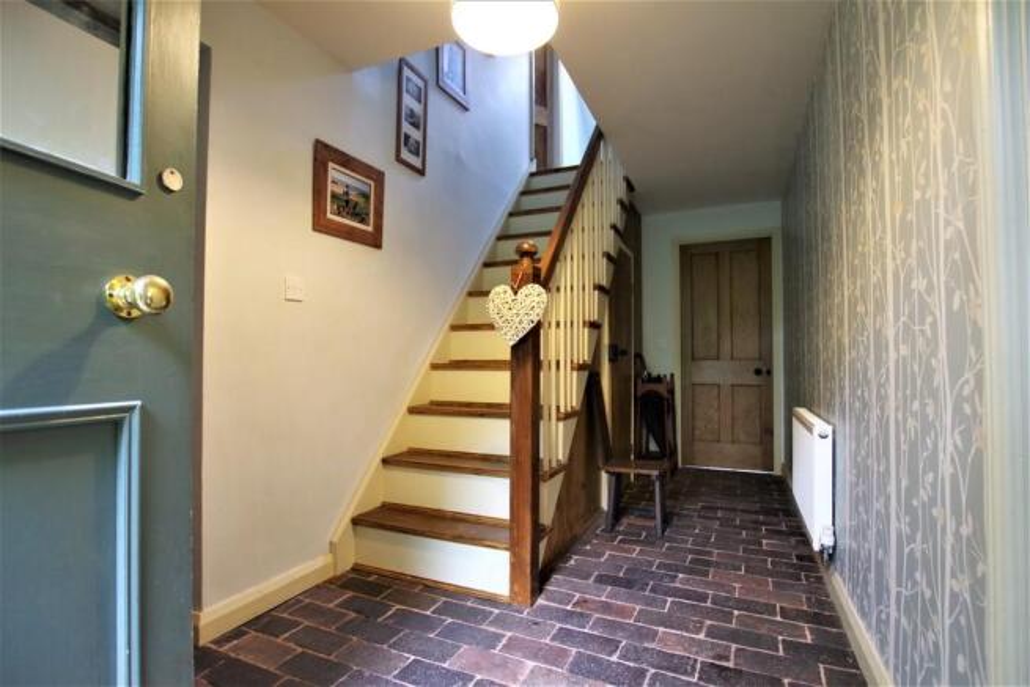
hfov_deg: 95.0
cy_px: 344
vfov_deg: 72.1
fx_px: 472
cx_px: 515
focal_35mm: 16
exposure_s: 1/25
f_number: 3.5
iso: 800
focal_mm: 11
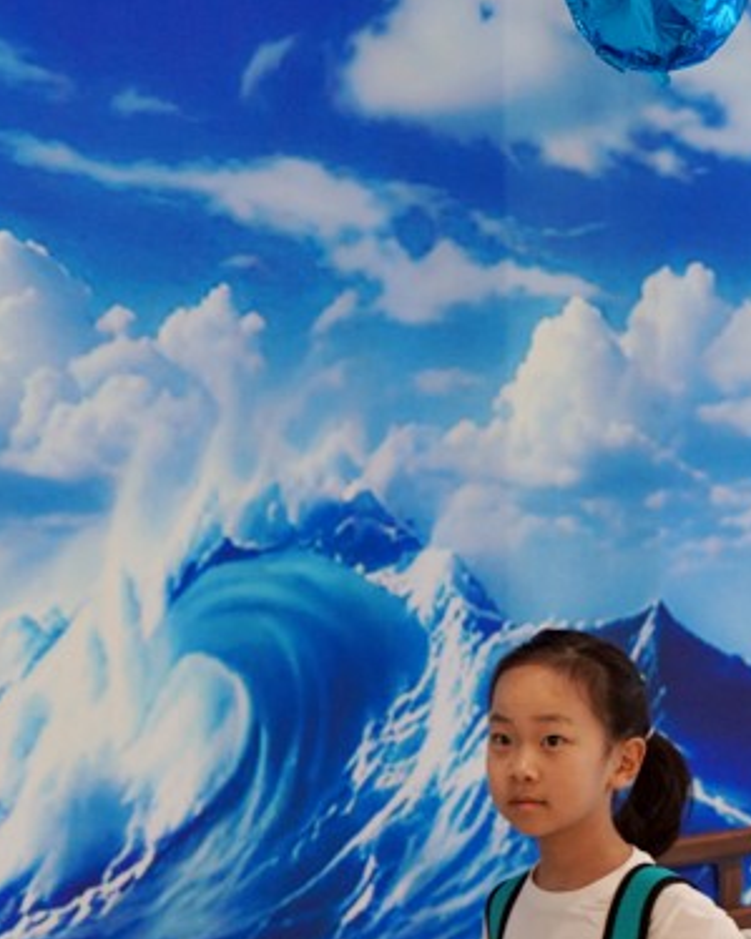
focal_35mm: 158
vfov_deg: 12.2
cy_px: 668
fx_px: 4392
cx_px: 947
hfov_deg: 9.6
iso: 800
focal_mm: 70
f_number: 4
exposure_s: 1/160
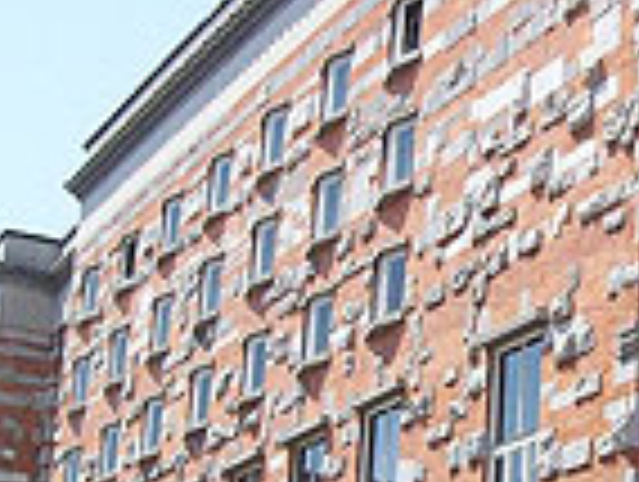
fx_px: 2108
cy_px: 279
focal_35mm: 114
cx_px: 536
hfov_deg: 17.1
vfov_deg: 13.0
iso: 80
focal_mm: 6
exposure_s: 1/435
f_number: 4.8
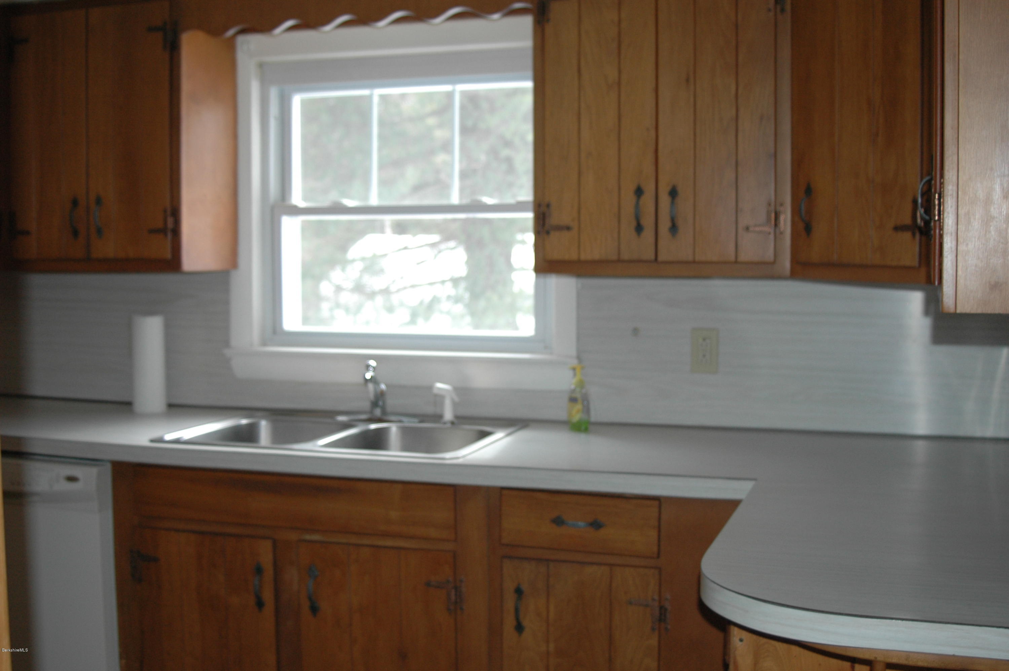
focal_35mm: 42
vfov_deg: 31.8
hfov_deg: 46.4
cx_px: 504
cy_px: 336
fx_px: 1176
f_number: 3.5
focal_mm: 28
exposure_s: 1/160
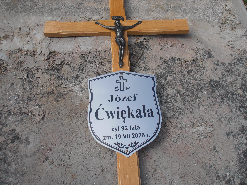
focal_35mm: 37
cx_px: 124
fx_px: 264
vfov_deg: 38.7
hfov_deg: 50.1
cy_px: 92
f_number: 3.9
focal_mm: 6.61
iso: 80
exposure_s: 1/800
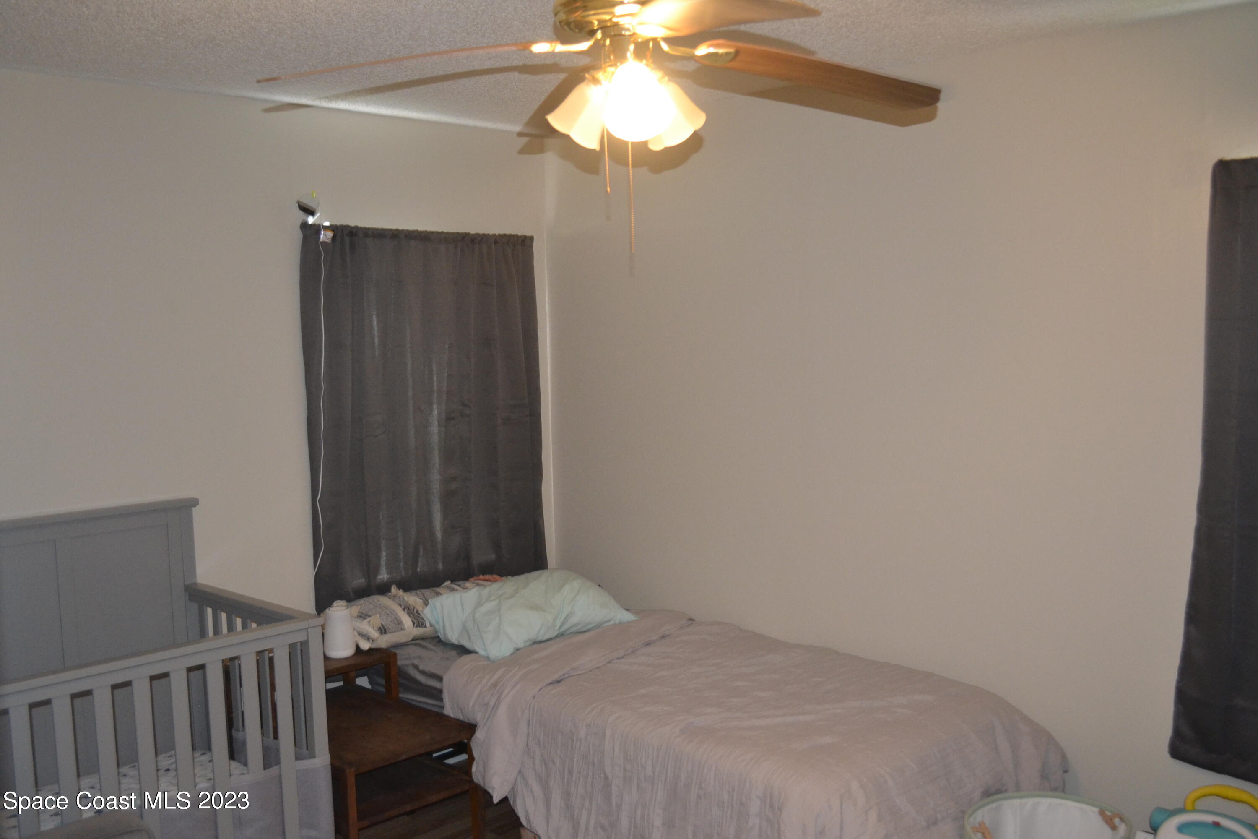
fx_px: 1153
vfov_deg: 40.0
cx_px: 629
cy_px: 420
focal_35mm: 33
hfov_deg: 57.2
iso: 1800
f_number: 3.8
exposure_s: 1/60
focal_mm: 22
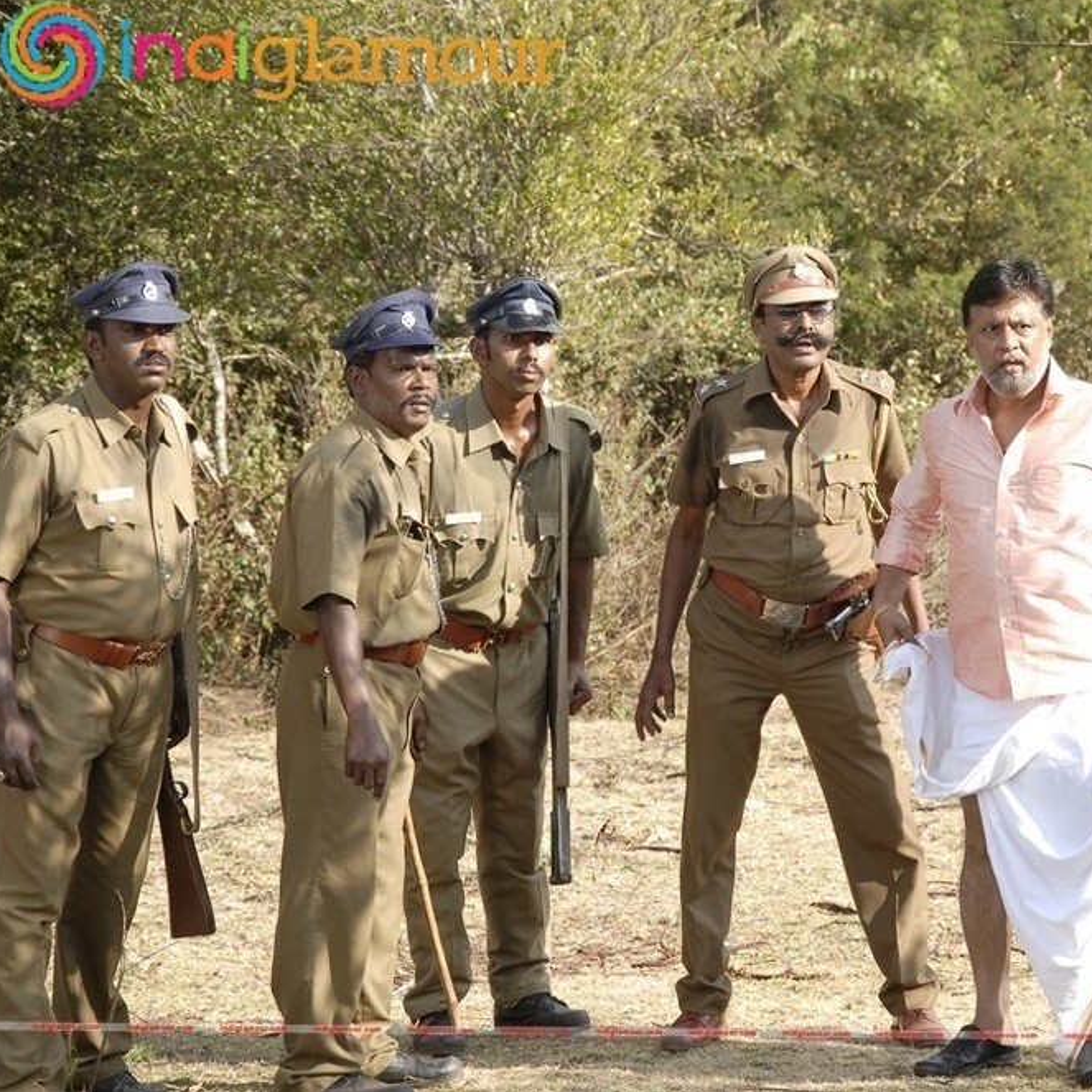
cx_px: 815
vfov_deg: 11.3
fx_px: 5496
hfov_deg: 11.3
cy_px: 546
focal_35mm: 154
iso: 200
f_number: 8
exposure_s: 1/125
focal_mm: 80
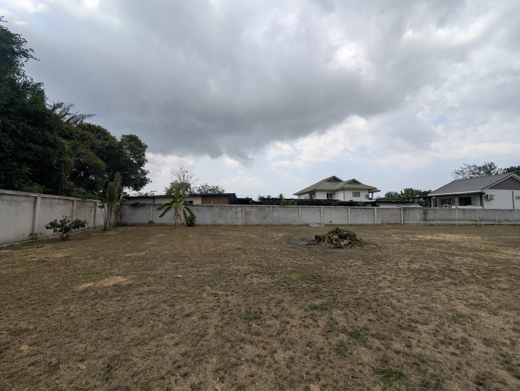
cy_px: 196
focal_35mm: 12
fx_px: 181
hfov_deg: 110.5
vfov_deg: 94.6
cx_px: 260
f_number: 1.7
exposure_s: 1/3165
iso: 48
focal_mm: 2.02
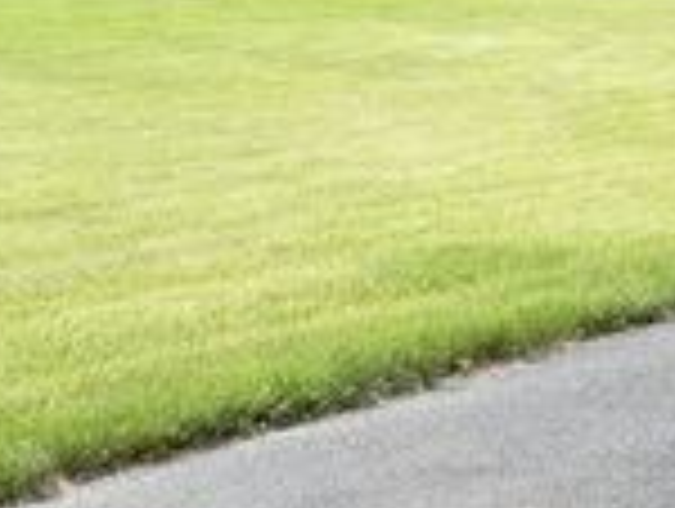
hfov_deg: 11.9
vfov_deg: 9.0
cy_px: -198
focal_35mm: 162
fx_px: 3164
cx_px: 864
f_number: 4
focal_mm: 6.8
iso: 80
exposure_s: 1/400
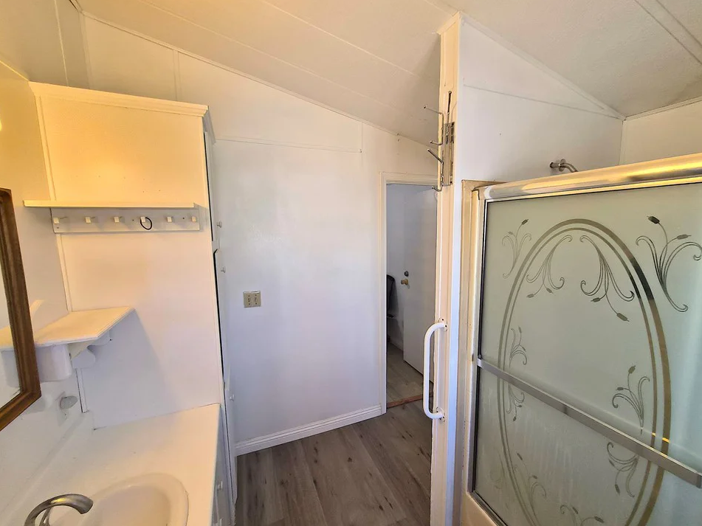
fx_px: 284
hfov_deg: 102.0
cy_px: 266
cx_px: 361
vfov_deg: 85.7
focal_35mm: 14
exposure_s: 1/60
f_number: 2.2
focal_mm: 1.7
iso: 80
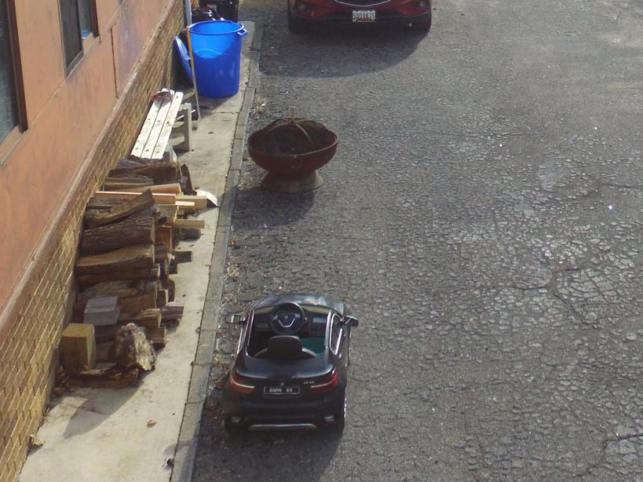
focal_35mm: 50
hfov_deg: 35.8
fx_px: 929
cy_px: -3
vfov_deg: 27.4
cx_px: 585
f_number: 2.8
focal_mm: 3.61
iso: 100
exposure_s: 1/668
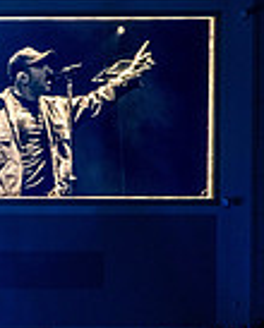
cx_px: -398
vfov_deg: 11.7
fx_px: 1588
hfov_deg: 8.6
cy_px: 324
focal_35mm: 163
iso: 500
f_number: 2.8
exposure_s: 1/40
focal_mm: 41
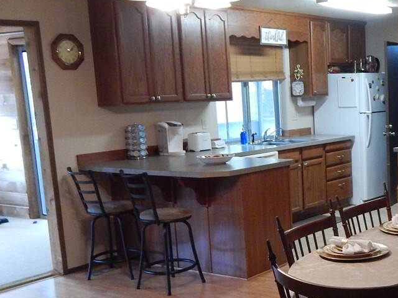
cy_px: 206
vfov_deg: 26.4
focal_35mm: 55
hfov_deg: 32.6
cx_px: 383
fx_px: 632
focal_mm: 4
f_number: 3
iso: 400
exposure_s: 1/20
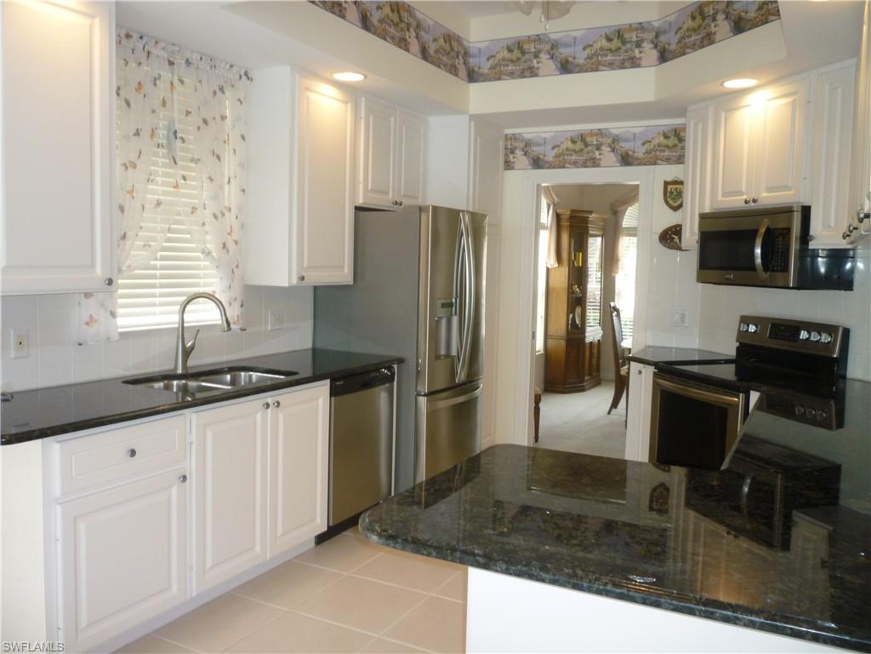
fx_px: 730
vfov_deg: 48.2
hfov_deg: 61.7
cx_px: 436
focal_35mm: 29
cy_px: 327
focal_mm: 5.2
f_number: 3.3
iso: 200
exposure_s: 1/30
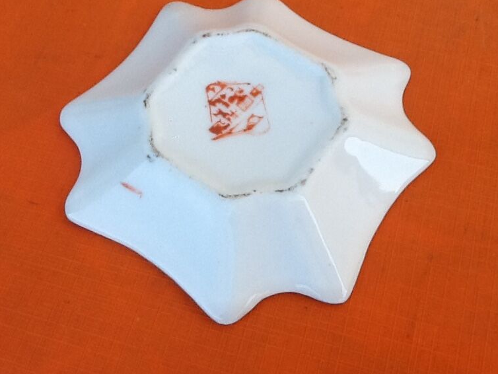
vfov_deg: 26.0
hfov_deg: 34.3
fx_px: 806
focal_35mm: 56
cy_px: 141
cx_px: 242
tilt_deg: -62.4
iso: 40
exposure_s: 1/132
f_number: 2.4
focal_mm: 2.03
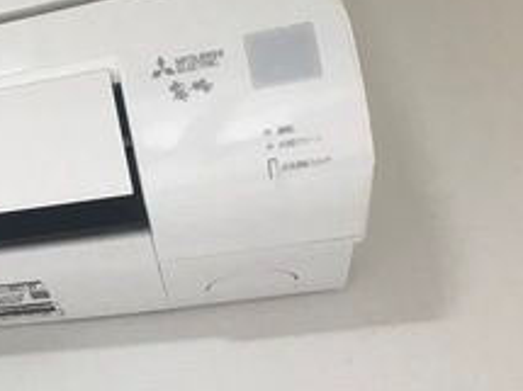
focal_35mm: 73
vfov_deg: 20.1
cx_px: -153
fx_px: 1102
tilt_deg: +36.9
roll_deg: -5.5
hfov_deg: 23.6
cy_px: 126
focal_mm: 3.99
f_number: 1.8
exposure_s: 1/30
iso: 32
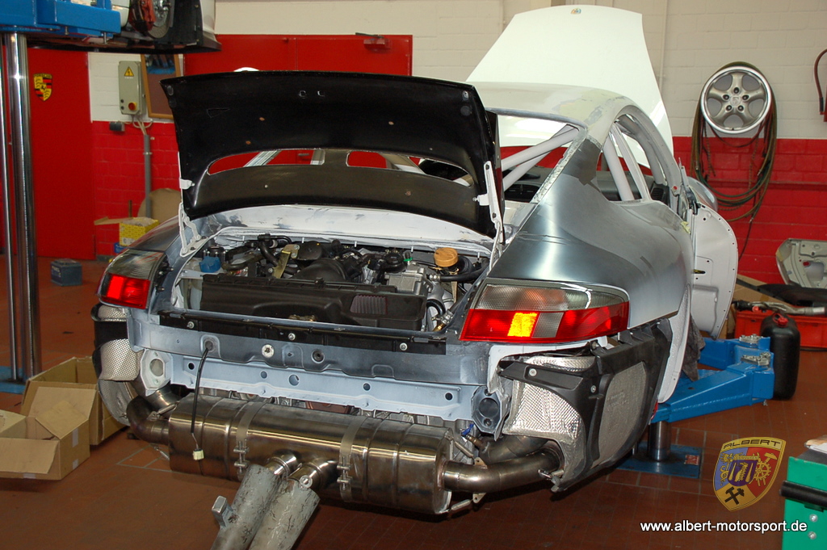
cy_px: 275
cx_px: 414
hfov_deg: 43.6
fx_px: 1033
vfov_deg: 29.8
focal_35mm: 45
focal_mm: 30
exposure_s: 1/60
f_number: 4
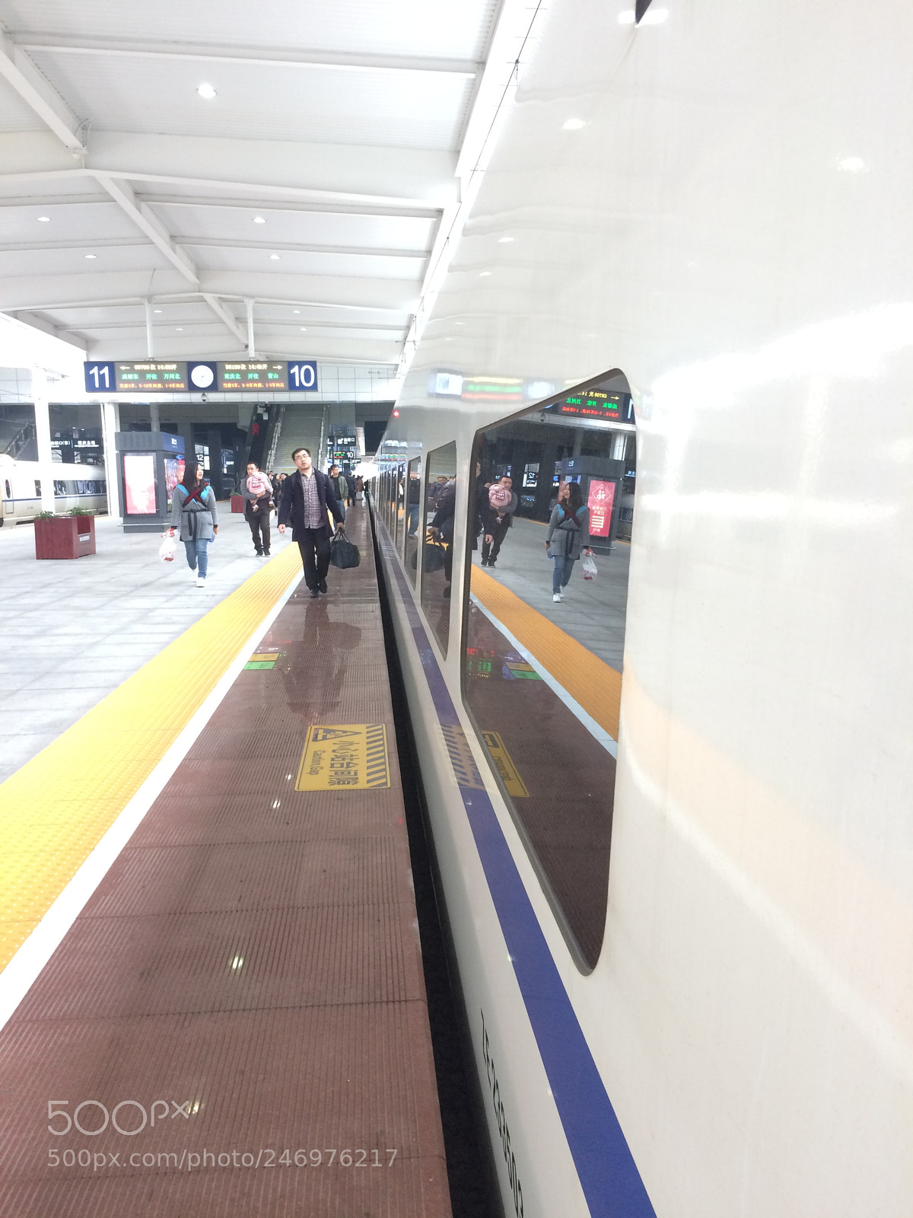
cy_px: 609
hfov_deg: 48.2
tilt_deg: -6.1
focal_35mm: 29
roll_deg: +1.4
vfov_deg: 61.7
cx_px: 456
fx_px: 1020
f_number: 2.2
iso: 80
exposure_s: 1/33
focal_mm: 4.15
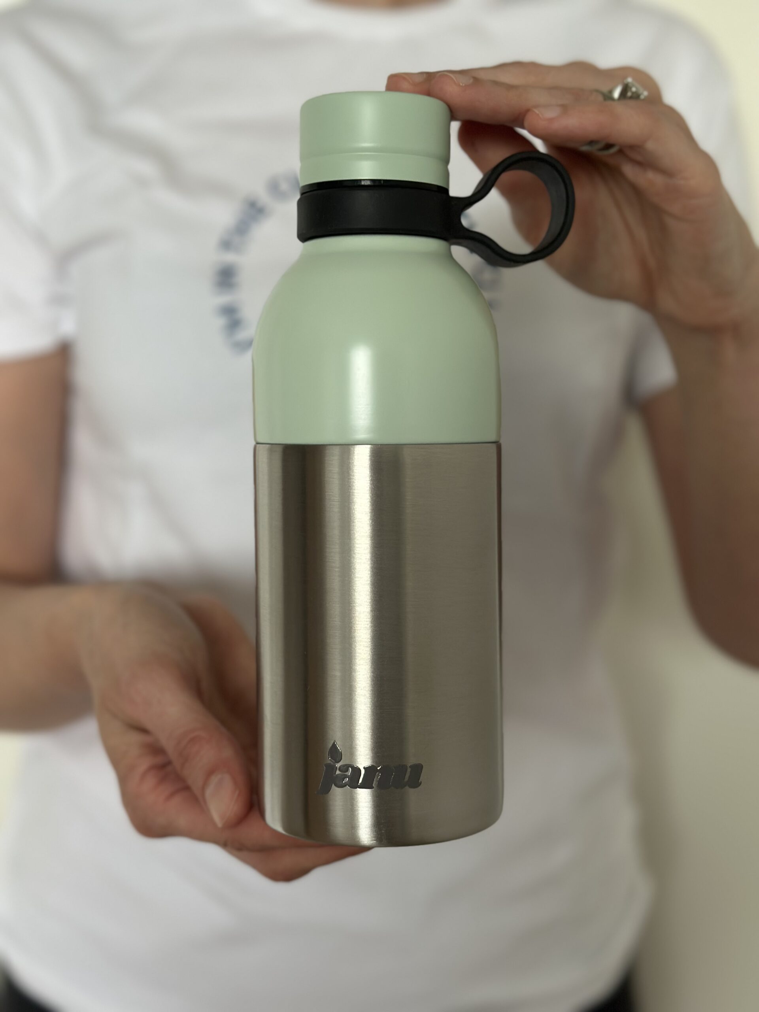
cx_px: 380
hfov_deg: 30.3
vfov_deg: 39.7
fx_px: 1403
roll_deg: -0.6
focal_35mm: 48
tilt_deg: -8.2
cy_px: 506
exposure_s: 1/68
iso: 125
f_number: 1.78
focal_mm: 6.86
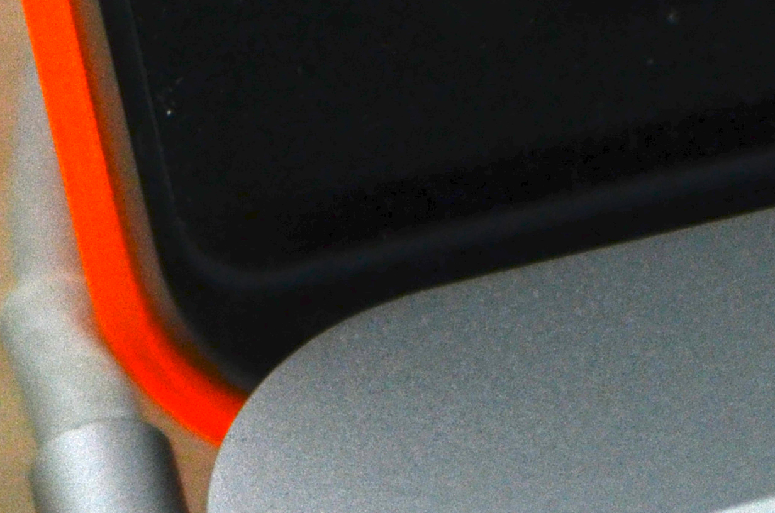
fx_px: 4511
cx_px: 433
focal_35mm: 210
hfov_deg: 9.8
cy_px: 543
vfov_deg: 6.5
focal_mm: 35
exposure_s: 1/125
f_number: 1.8
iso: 800
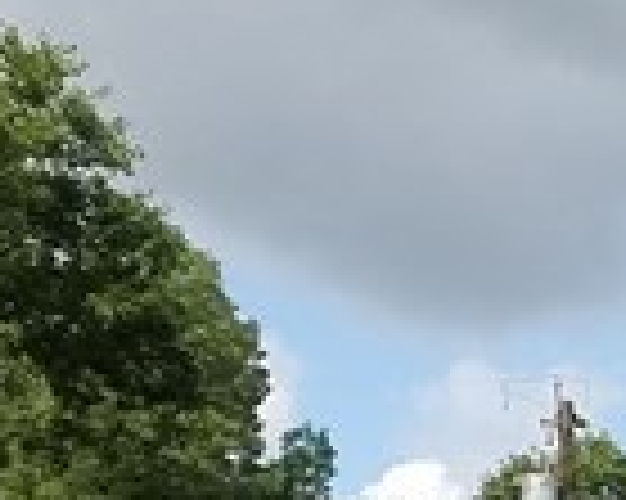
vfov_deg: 8.1
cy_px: 734
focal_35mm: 187
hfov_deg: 9.2
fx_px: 3462
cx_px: 1531
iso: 50
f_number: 1.7
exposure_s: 1/2376
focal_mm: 4.2
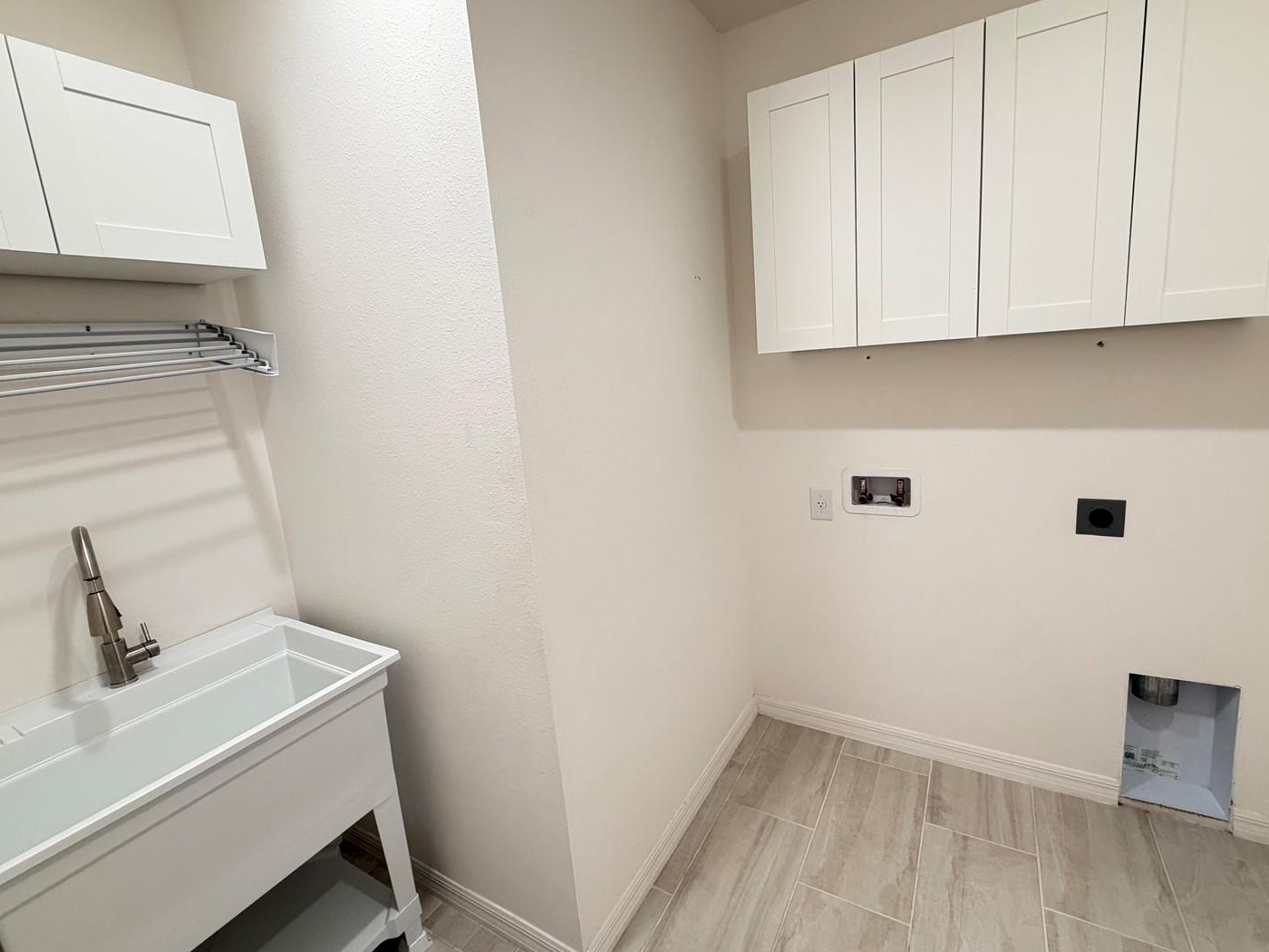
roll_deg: +5.1
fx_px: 587
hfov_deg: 94.5
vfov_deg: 78.1
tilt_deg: -10.3
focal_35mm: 16
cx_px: 649
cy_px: 463
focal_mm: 2.22
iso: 200
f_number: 2.2
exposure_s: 1/60
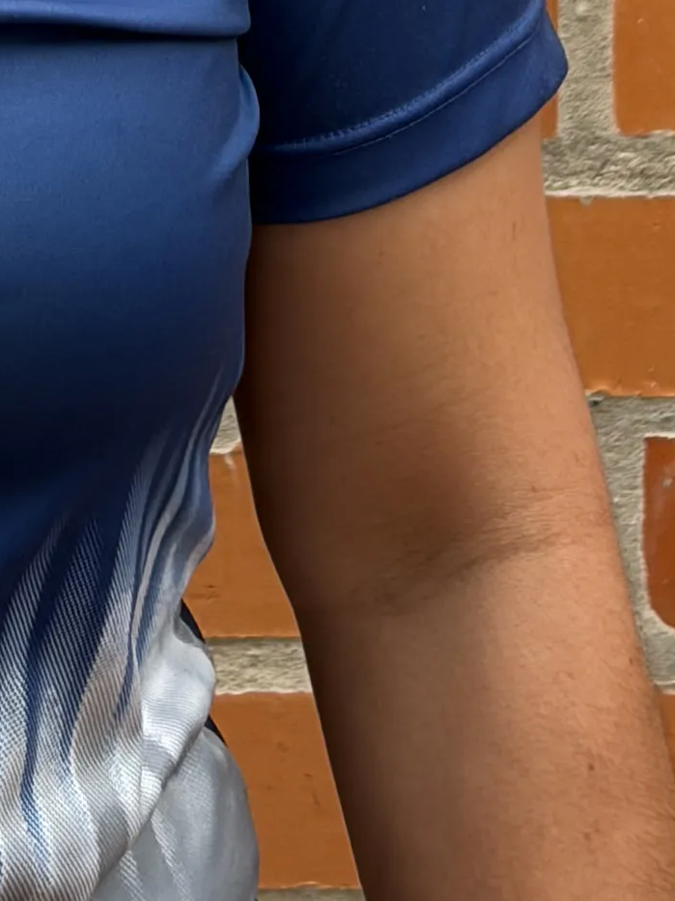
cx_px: -411
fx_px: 5850
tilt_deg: -7.1
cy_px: -941
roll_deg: +0.5
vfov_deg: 8.3
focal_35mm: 225
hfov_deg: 6.5
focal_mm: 5.96
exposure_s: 1/121
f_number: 1.6
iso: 32
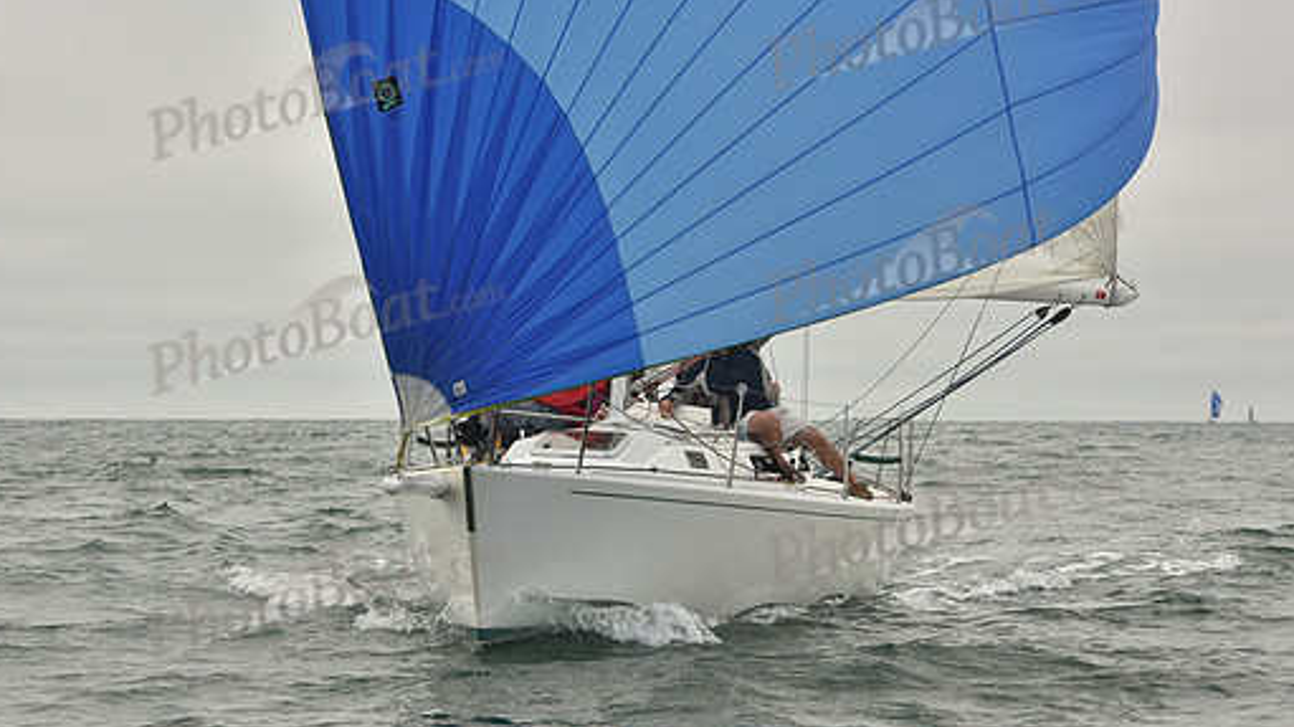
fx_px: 4082
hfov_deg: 18.0
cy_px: 424
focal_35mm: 119
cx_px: 638
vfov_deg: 10.2
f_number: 10
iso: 320
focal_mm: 100
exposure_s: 1/800
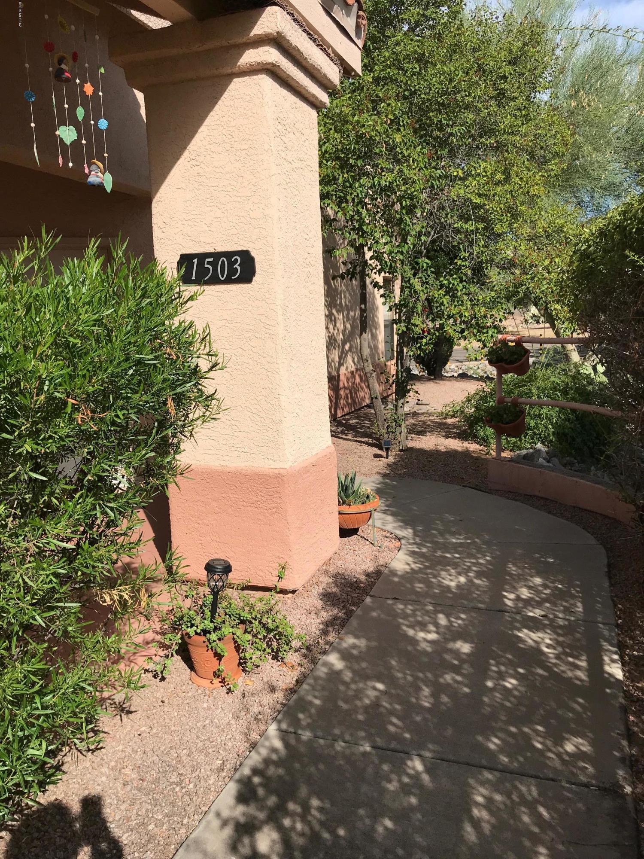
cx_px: 322
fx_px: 695
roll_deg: +1.9
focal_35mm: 28
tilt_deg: -6.6
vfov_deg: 63.4
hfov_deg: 49.7
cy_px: 430
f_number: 1.8
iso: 20
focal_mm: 3.99
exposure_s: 1/3096
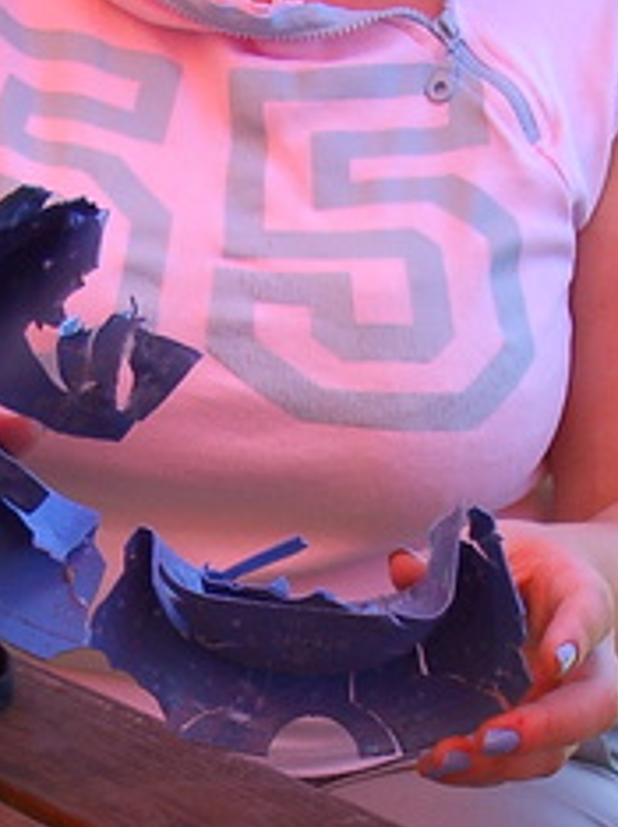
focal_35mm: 89
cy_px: 643
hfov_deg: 16.4
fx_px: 2122
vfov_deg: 21.8
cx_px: 97
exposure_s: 1/200
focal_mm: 5.8
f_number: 2.6
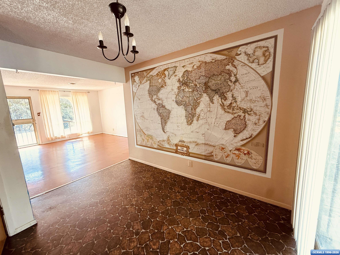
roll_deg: +2.4
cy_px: 128
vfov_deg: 85.7
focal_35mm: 14
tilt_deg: -7.7
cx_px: 170
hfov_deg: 102.1
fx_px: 138
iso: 250
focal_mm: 2.22
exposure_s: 1/99
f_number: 2.2
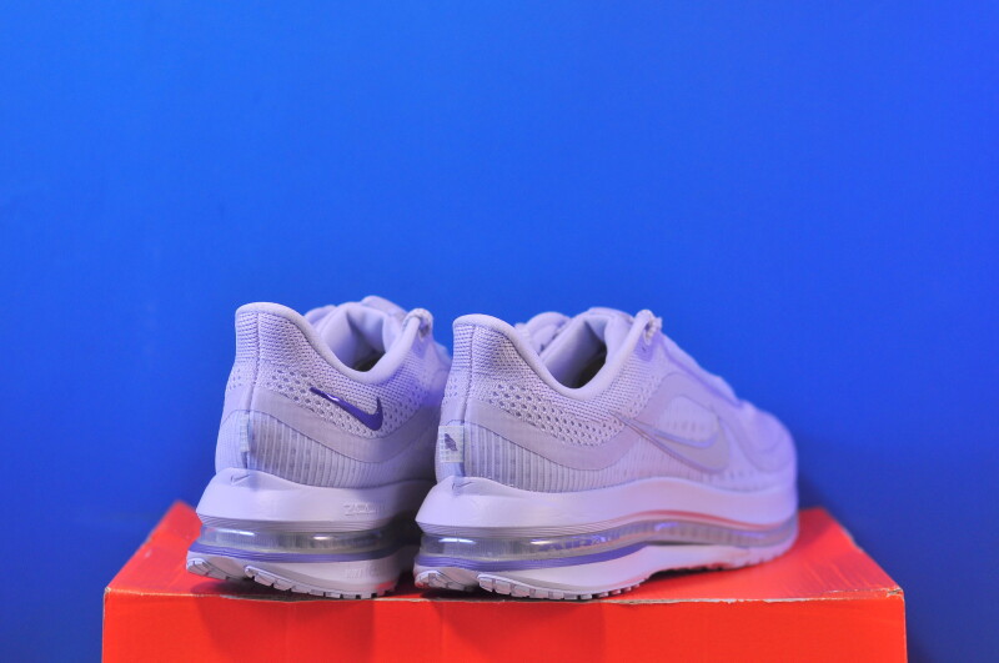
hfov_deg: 27.0
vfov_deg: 18.1
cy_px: 332
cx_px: 500
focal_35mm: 75
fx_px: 2078
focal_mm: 50
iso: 250
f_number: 2.8
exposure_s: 1/320
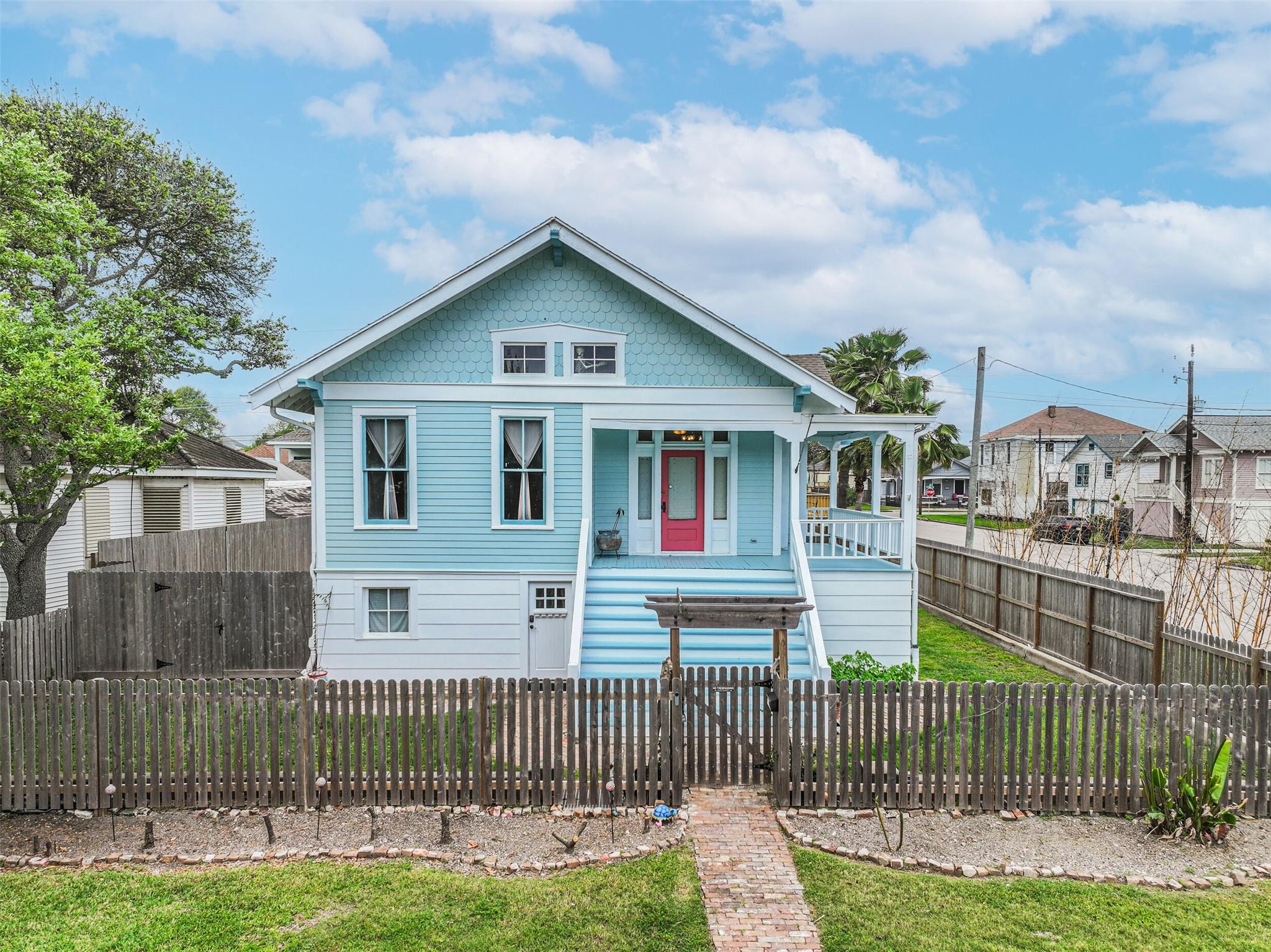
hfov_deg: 71.6
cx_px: 636
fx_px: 881
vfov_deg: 56.8
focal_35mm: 24
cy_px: 476
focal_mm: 12.29
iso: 100
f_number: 4
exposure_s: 1/1000
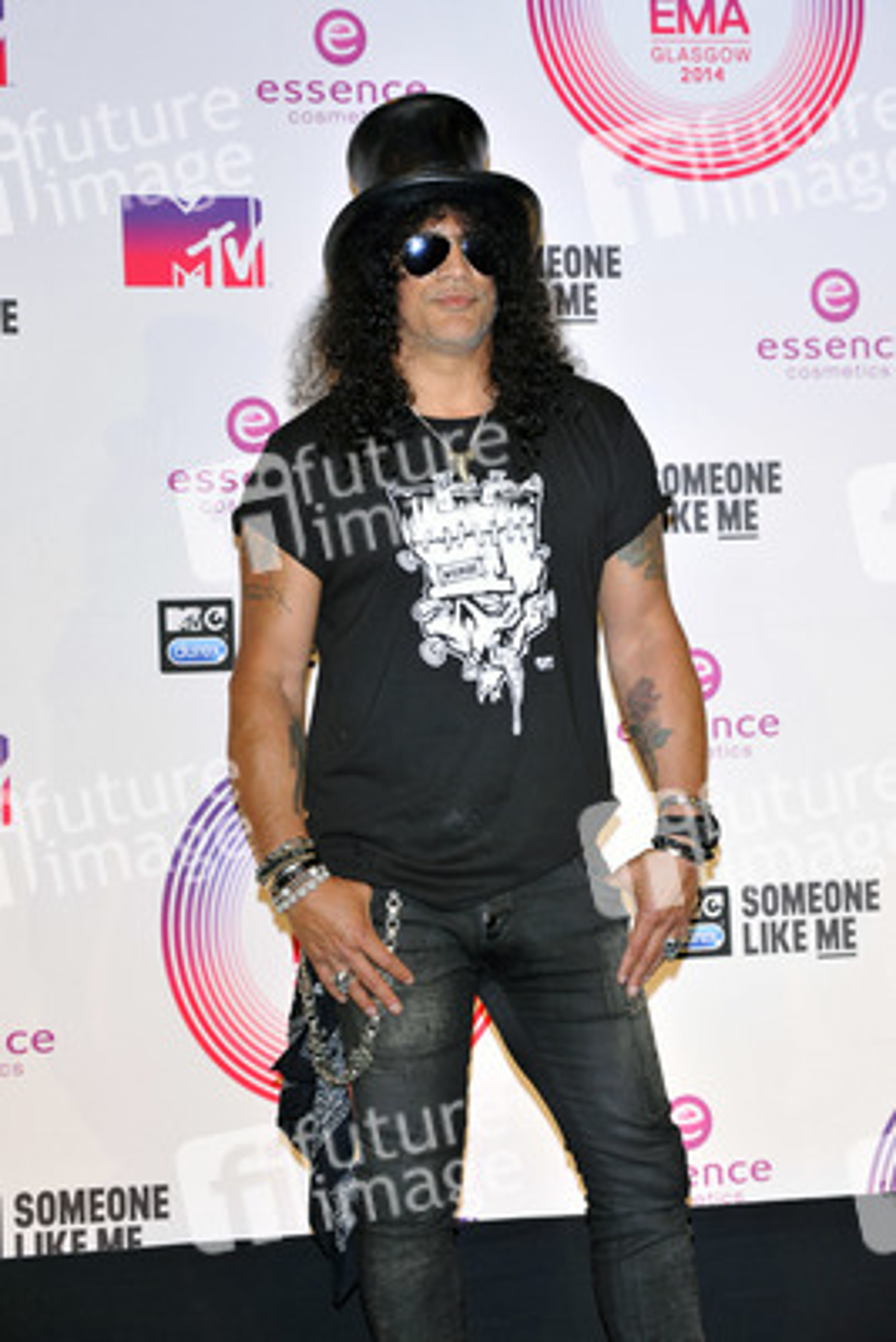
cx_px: 448
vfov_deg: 19.4
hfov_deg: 13.1
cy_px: 671
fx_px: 3916
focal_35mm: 105
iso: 800
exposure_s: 1/250
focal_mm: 105
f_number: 7.1
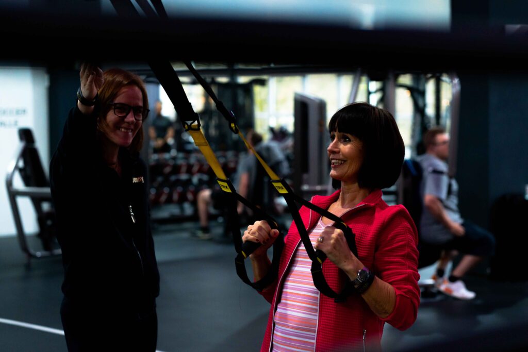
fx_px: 1247
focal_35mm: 85
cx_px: 264
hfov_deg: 23.9
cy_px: 176
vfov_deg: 16.1
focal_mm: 85
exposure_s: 1/160
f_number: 4
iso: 3200
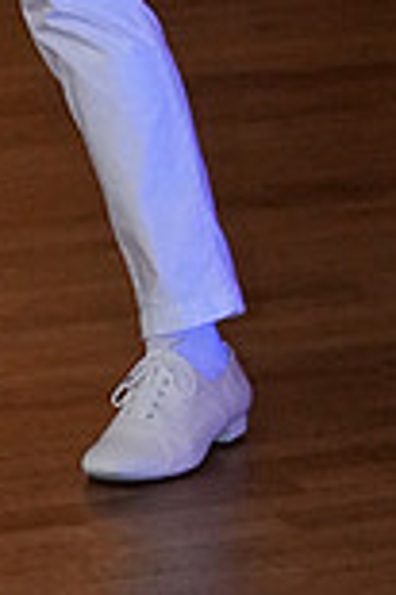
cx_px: -175
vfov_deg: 7.7
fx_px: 4283
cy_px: -426
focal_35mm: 259
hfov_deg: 5.3
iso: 5000
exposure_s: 1/200
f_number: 4
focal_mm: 46
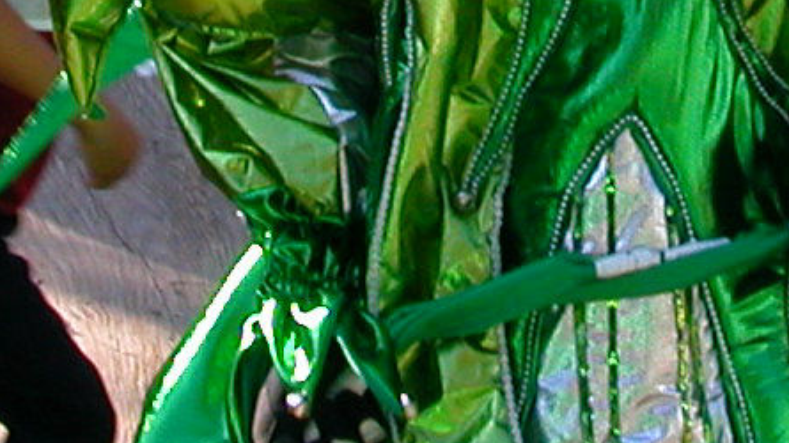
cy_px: -330
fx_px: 3033
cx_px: 606
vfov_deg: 8.1
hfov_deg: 14.8
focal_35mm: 145
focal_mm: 5.6
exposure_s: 1/192
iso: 100
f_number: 4.5
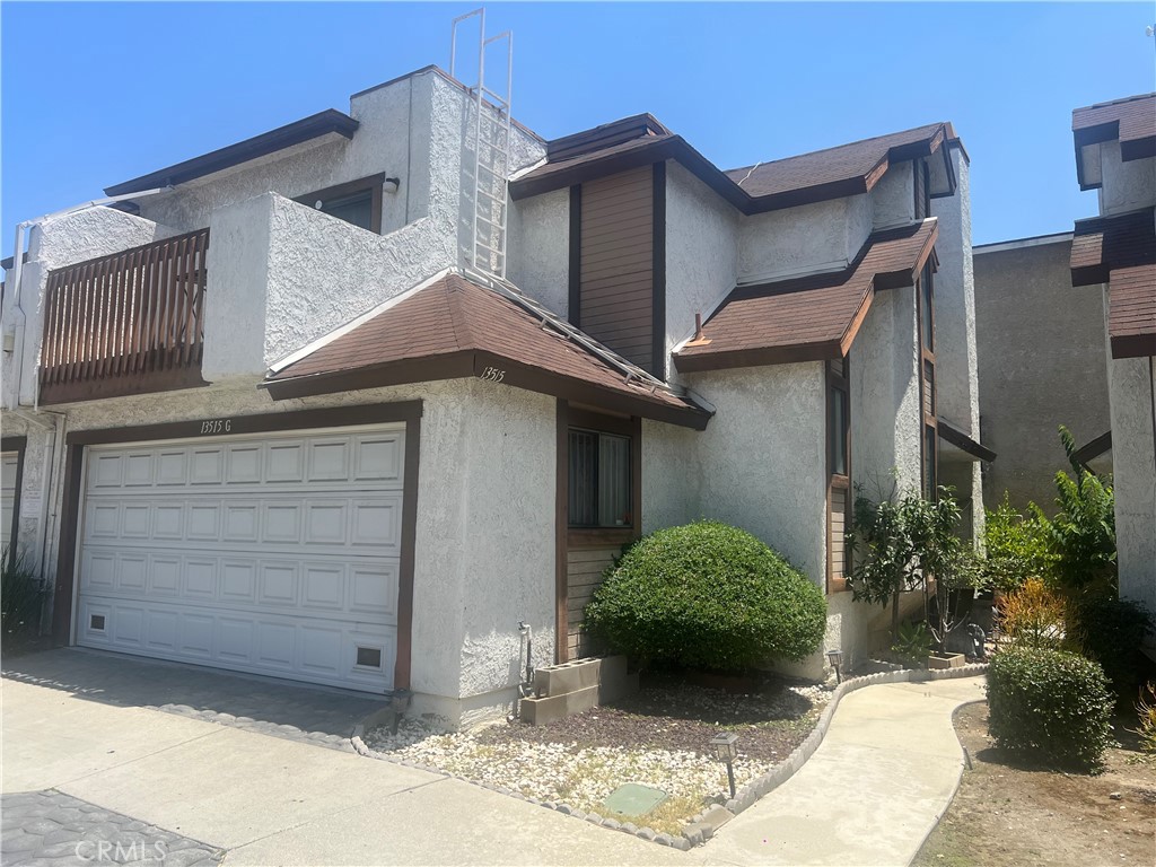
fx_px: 868
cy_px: 434
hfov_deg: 67.3
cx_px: 578
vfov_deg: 53.1
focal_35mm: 26
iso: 50
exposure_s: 1/3968
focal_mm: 5.7
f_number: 1.5
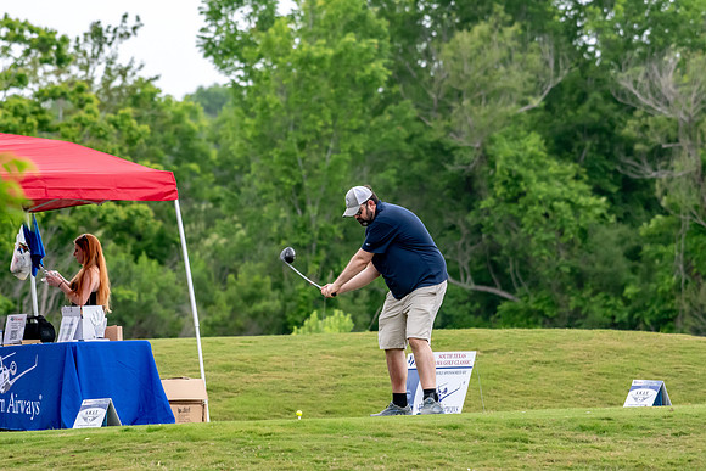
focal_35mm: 405
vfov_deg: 3.4
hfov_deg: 5.1
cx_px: 353
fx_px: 7944
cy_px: 236
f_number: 5.6
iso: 1800
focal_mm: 270
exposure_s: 1/2000
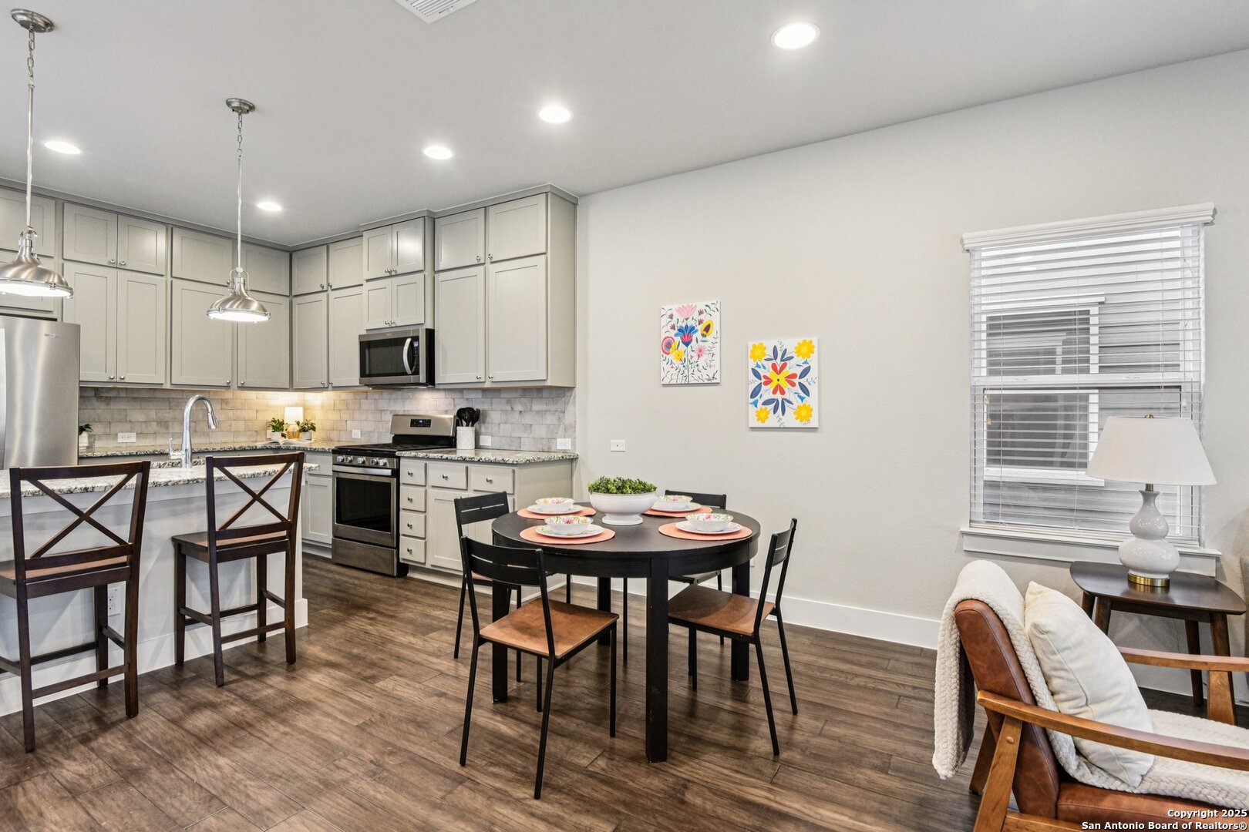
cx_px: 624
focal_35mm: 16
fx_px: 555
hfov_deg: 96.7
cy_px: 416
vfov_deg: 73.7
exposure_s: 1/15
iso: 3600
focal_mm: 16
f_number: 8
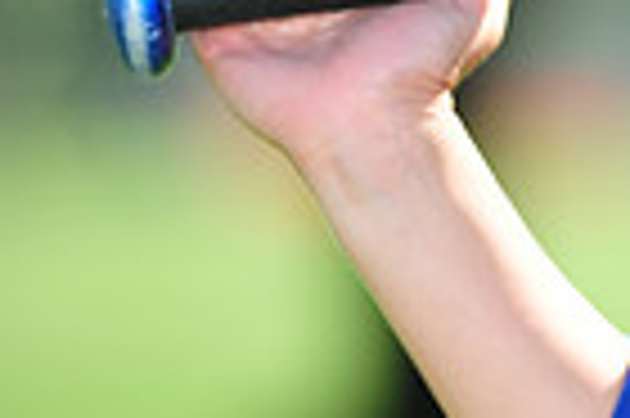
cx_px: 1300
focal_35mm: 828
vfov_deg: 1.7
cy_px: -247
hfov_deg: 2.5
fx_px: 14473
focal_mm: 200
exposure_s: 1/500
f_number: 4.5
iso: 200
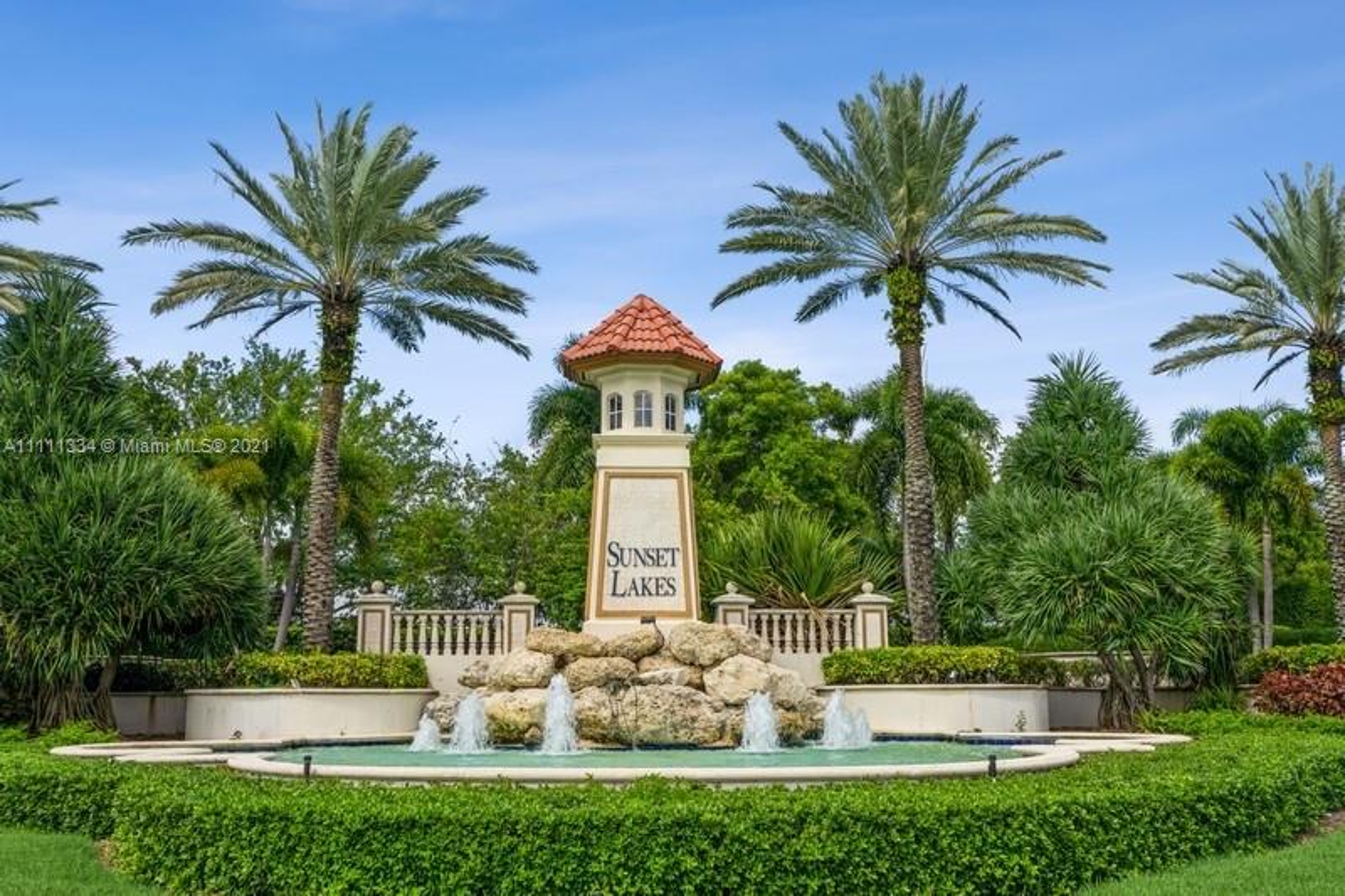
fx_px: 1233
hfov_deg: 57.2
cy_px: 448
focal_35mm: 33
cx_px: 672
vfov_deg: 40.0
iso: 100
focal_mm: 22
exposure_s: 1/250
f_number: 8
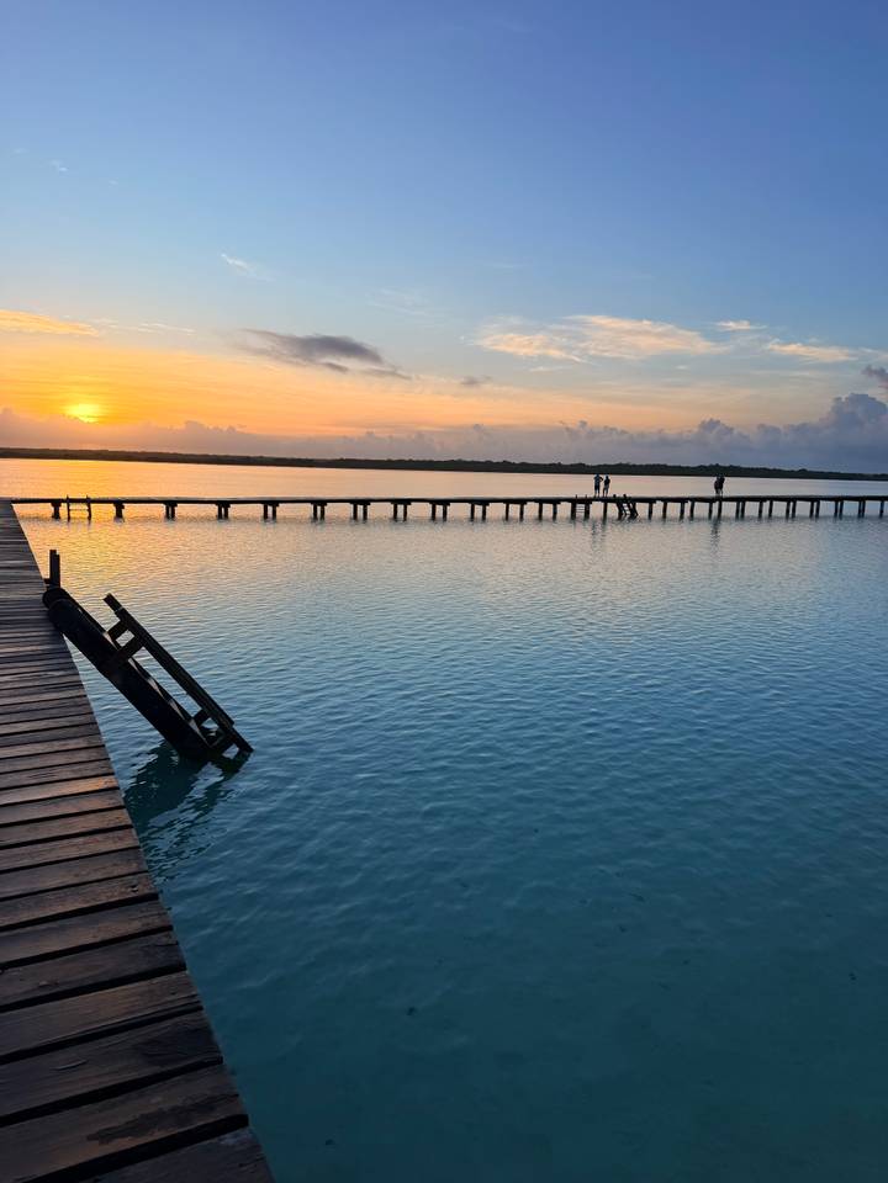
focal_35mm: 24
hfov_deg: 56.8
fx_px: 821
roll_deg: -3.1
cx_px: 444
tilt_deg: -8.4
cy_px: 592
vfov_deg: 71.6
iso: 80
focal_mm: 6.76
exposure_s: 1/1060
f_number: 1.78
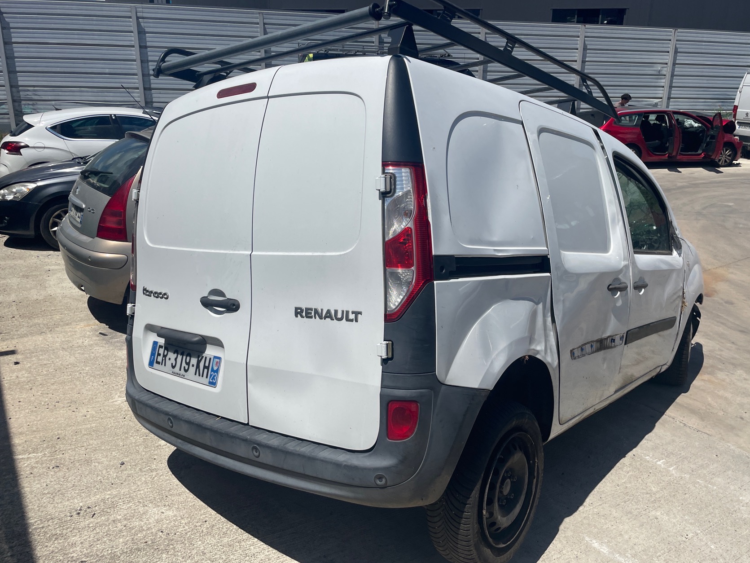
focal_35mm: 28
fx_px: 607
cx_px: 390
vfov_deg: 49.7
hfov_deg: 63.4
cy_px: 266
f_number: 1.6
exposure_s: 1/9804
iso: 32
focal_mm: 4.2
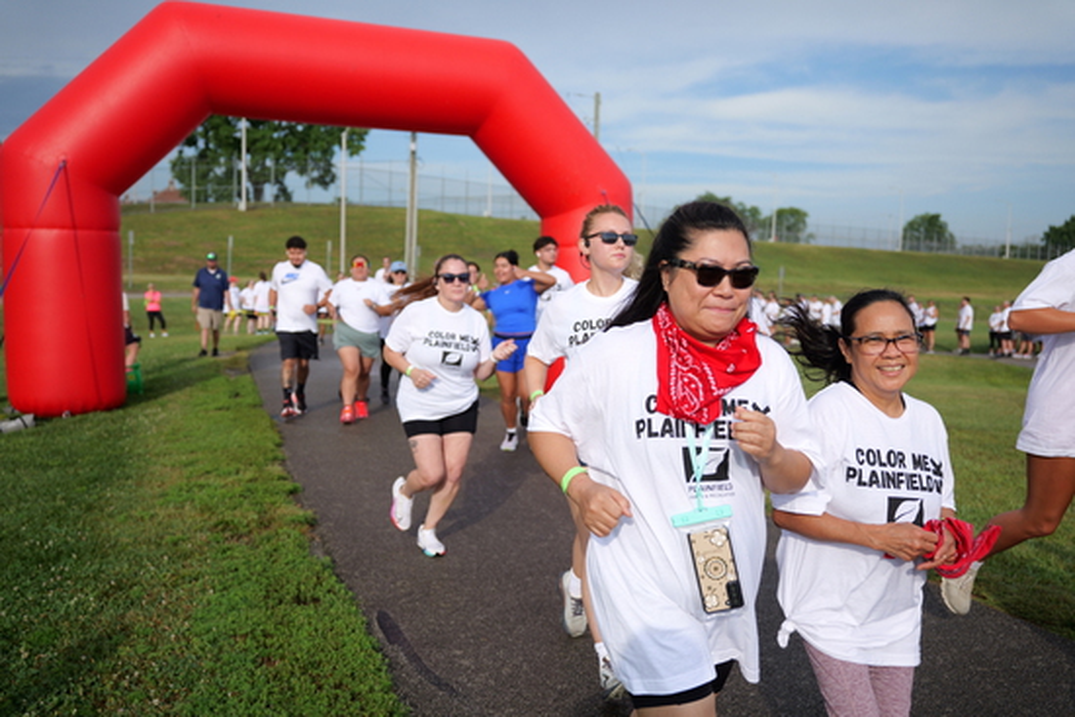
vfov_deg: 40.0
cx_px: 538
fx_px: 986
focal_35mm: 33
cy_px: 358
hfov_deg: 57.2
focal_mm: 33
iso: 640
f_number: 2.8
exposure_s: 1/6400
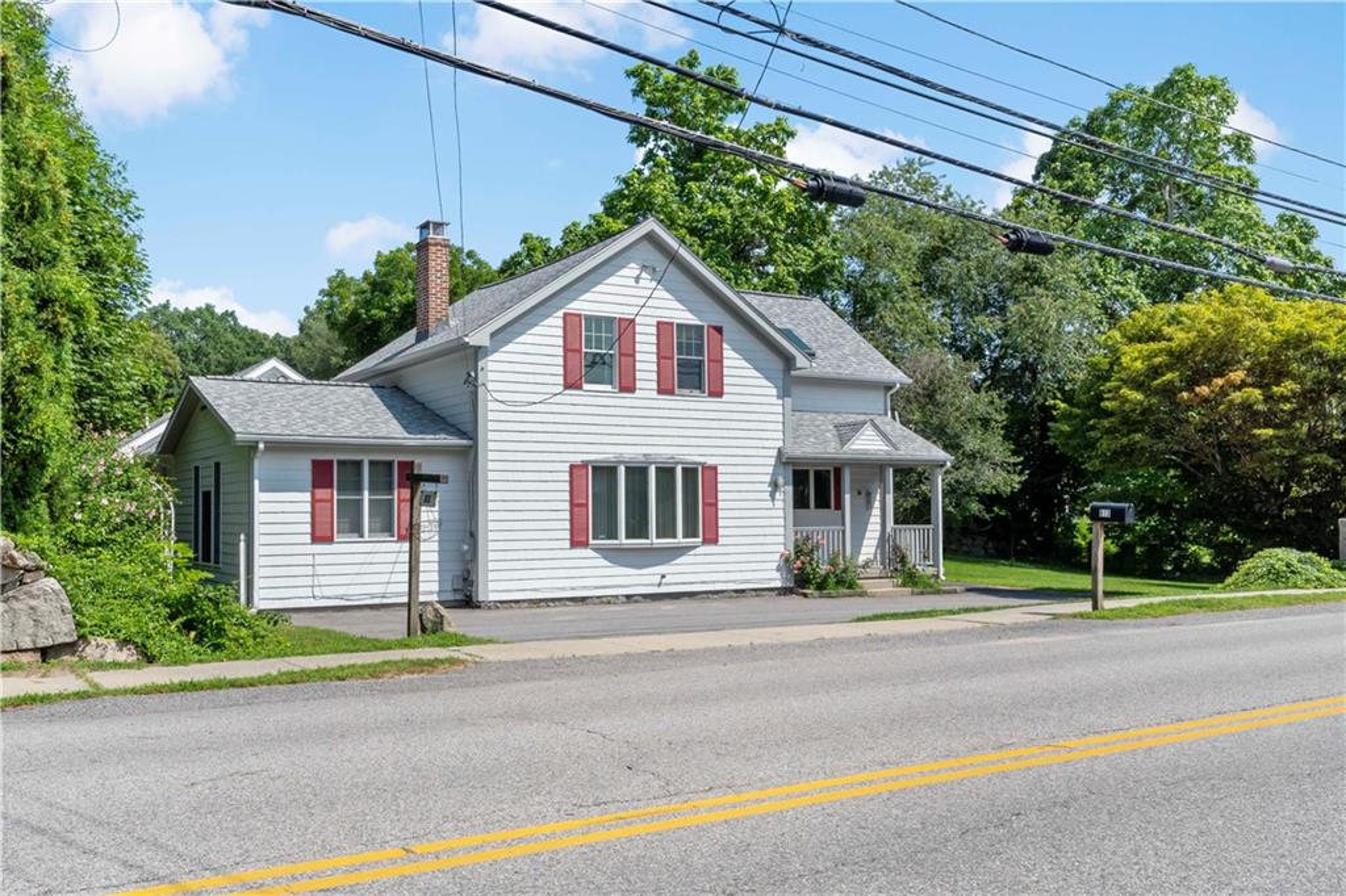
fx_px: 1196
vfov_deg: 41.1
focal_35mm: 32
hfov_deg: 58.7
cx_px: 673
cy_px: 448
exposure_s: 1/40
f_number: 22
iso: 100
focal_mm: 32
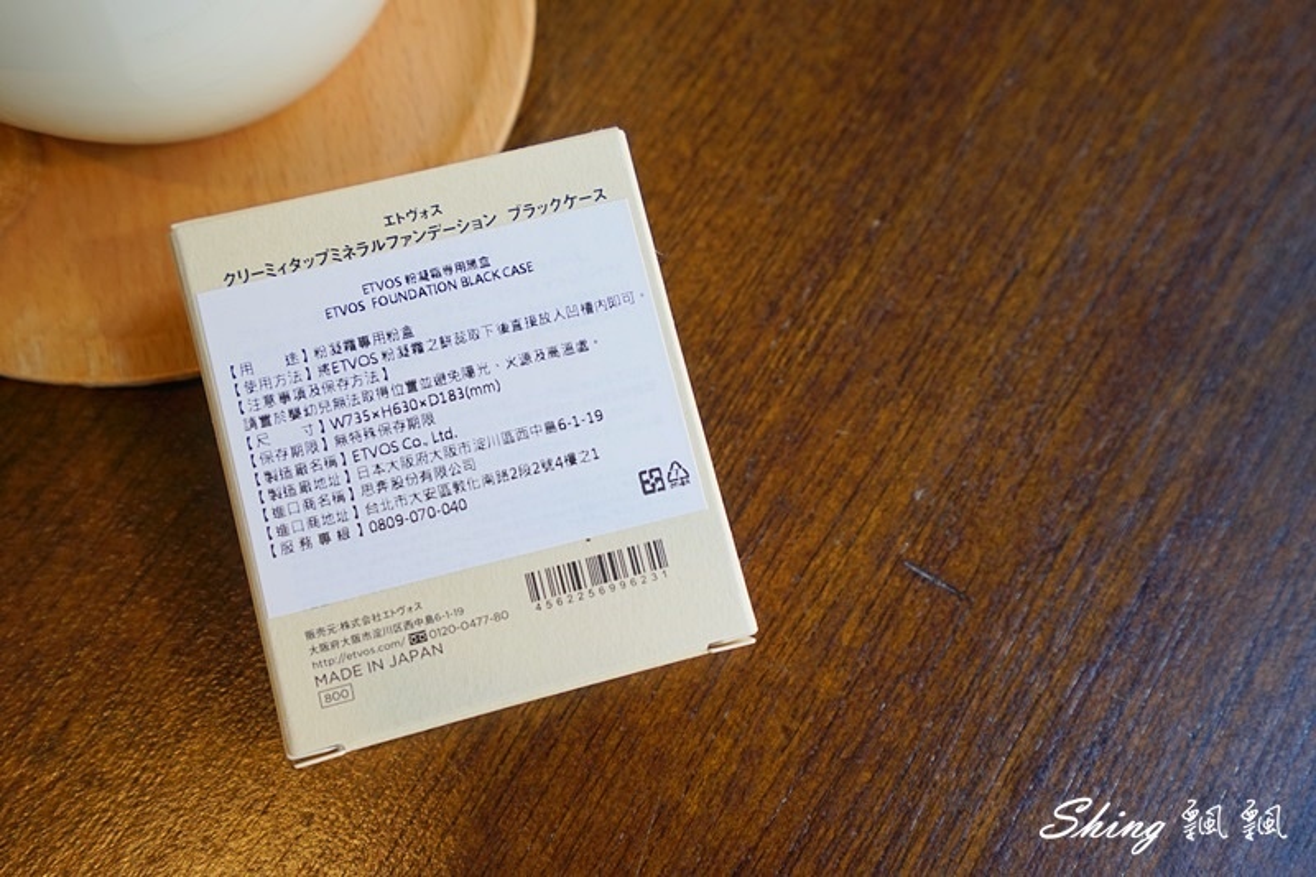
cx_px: 658
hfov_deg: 54.4
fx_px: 1279
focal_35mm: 35
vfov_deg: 37.8
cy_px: 438
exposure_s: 1/80
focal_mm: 35
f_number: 5.6
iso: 250
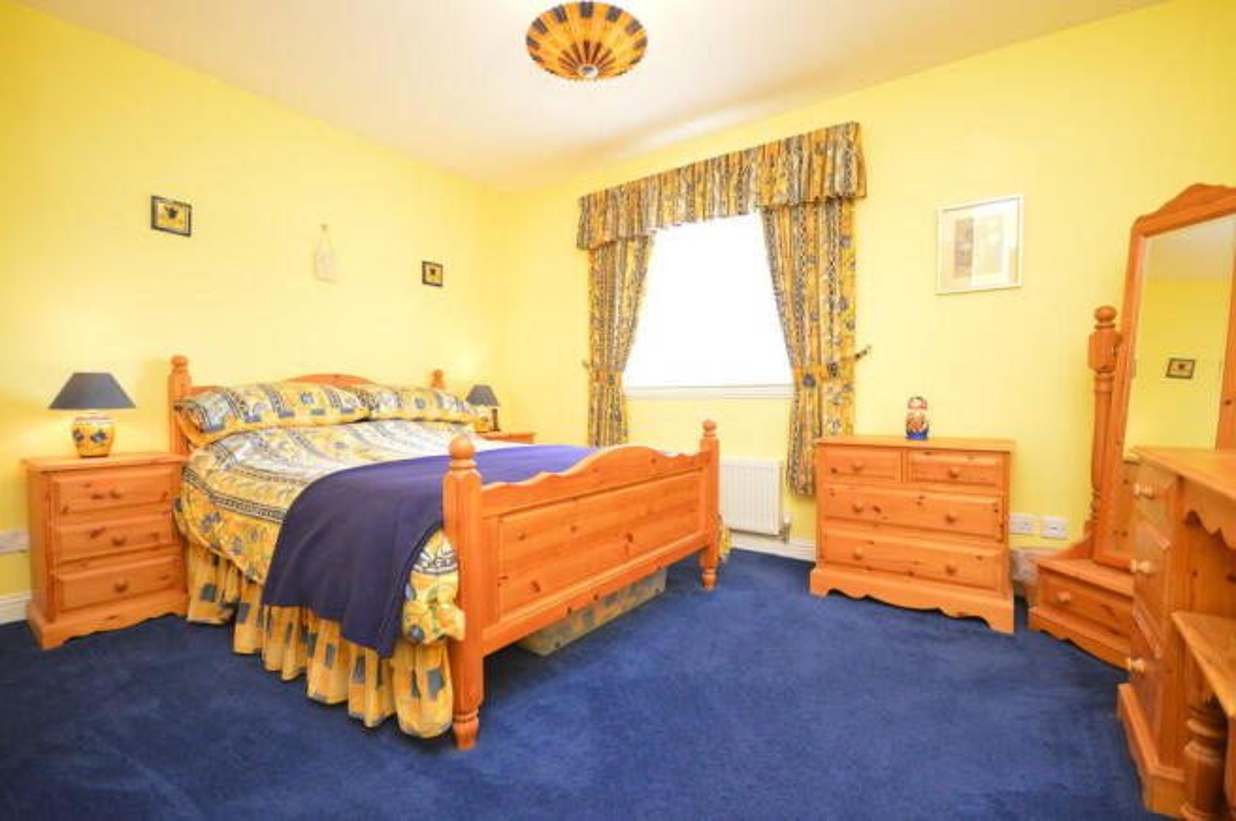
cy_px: 410
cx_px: 618
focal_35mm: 15
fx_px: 514
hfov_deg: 100.4
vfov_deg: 77.2
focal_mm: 10
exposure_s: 1/60
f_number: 4
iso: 1400
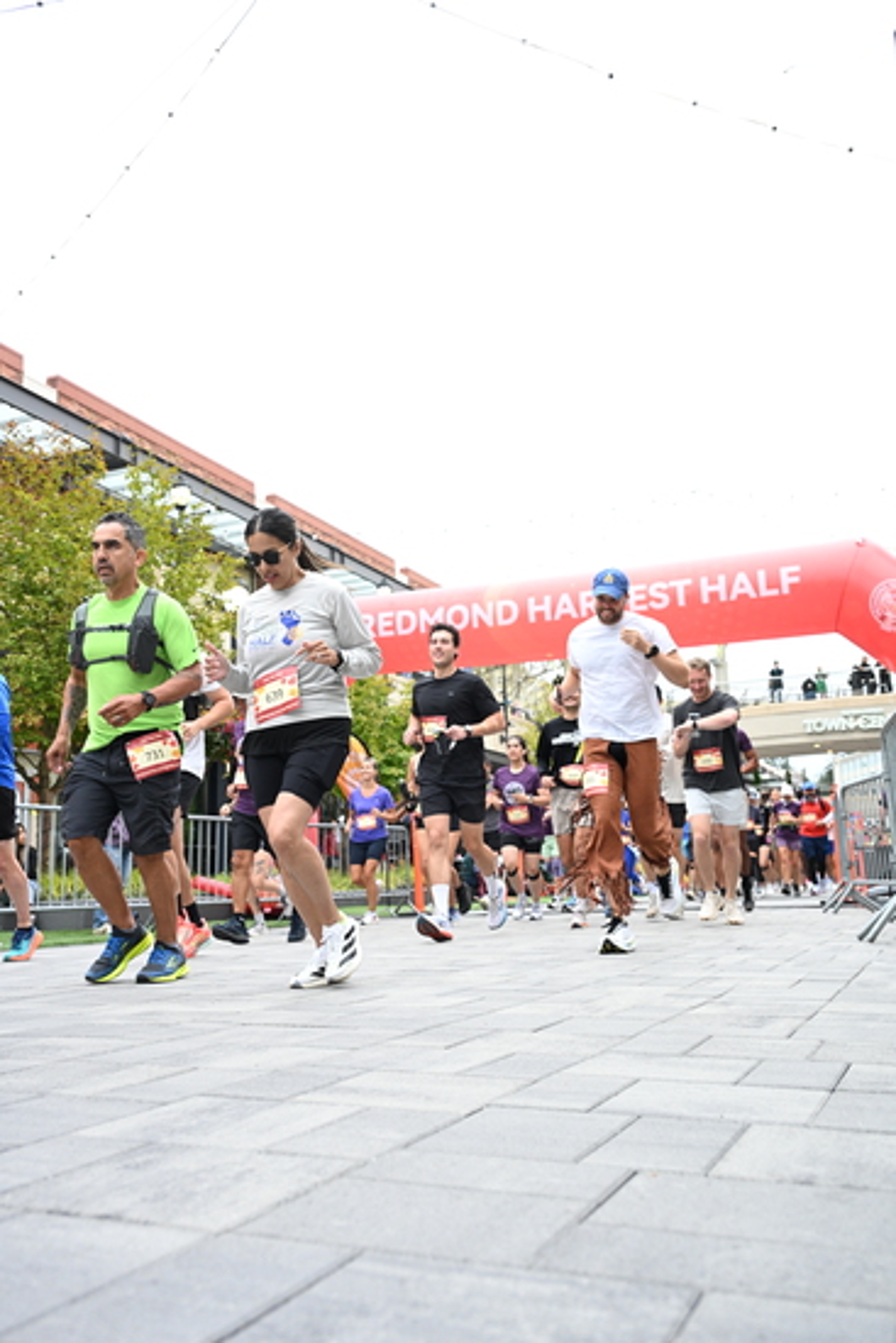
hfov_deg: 42.3
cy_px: 672
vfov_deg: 60.3
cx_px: 448
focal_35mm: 31
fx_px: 1157
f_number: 4
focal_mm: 31
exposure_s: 1/640
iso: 2000
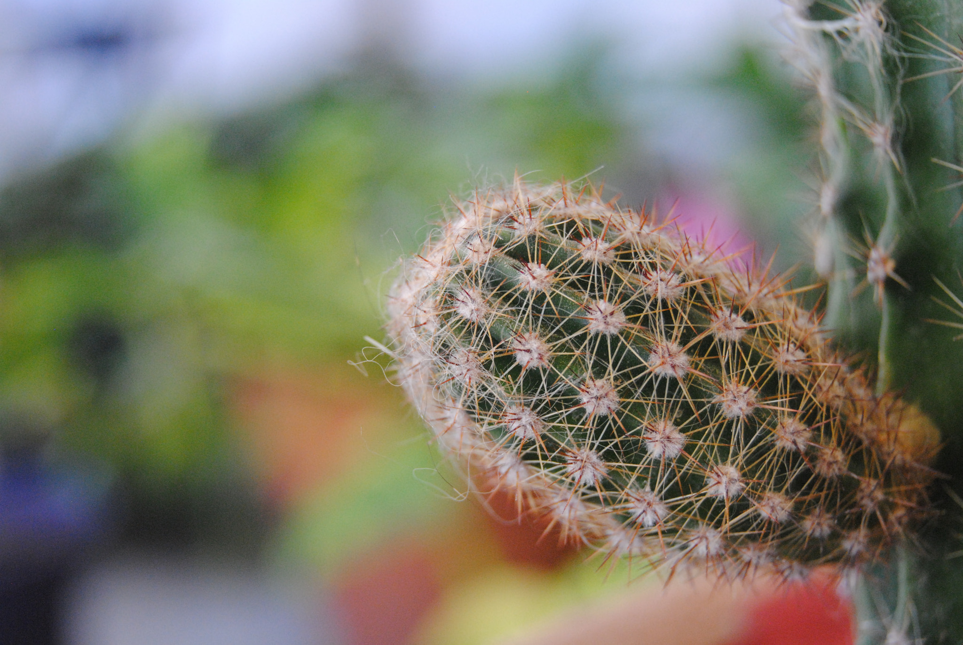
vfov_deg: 16.6
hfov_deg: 24.6
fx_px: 2210
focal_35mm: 82
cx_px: 482
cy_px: 322
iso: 1100
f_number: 5.6
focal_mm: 55
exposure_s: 1/200
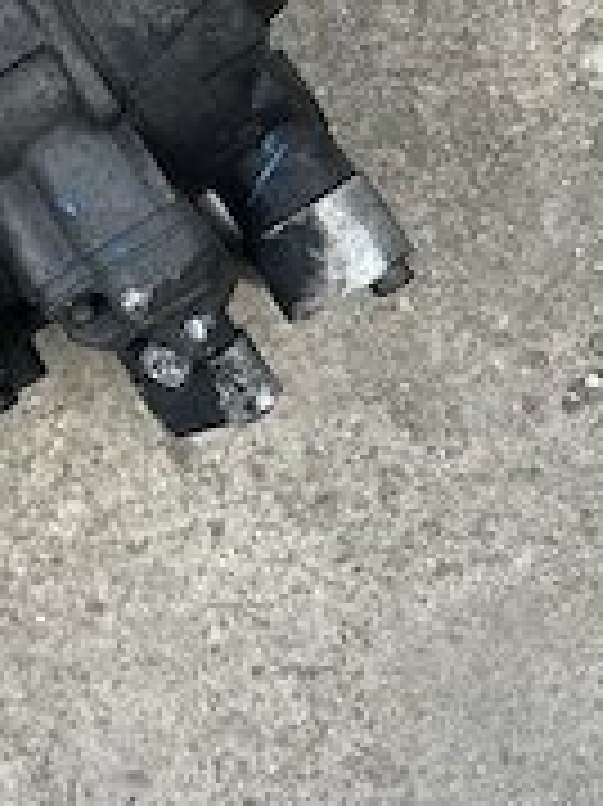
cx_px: -9
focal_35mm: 58
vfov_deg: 32.7
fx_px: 1349
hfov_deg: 24.0
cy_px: 221
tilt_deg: -83.4
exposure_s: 1/205
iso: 40
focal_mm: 5.1
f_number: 1.6
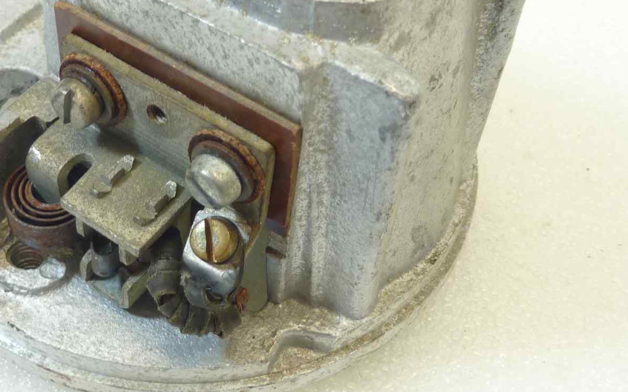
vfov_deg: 22.7
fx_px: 976
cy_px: 170
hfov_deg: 35.4
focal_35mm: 57
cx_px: 218
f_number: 3.3
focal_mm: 4.1
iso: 80
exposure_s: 1/20
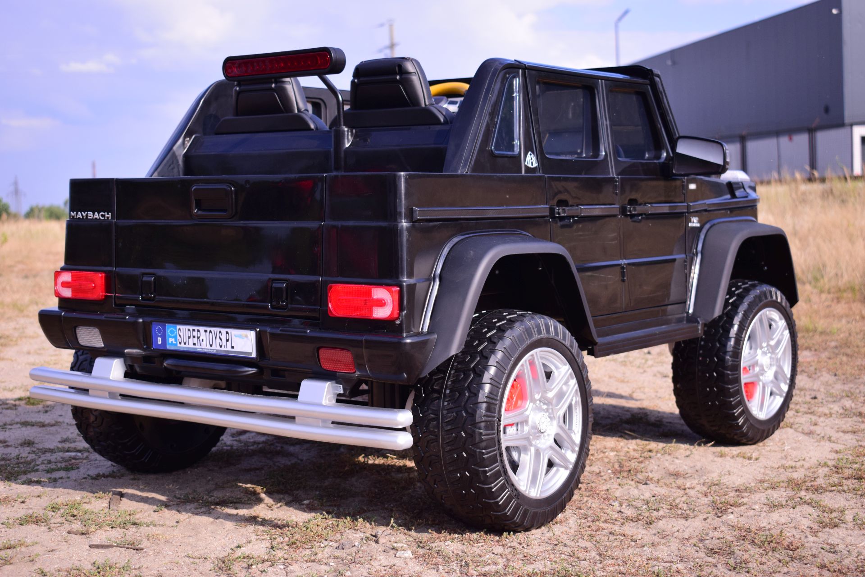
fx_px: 1261
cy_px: 288
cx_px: 432
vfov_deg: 25.8
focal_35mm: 52
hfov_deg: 37.9
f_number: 4.5
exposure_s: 1/2000
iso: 500
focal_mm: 35
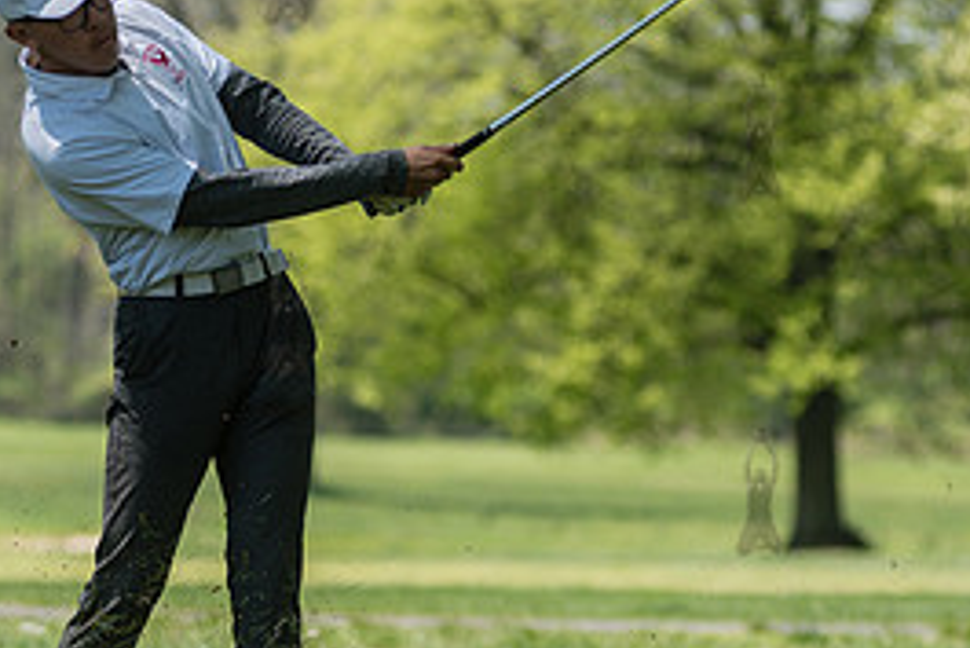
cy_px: 313
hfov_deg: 7.0
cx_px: 286
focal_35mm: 296
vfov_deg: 4.6
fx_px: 7980
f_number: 3.5
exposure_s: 1/500
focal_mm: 135
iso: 100
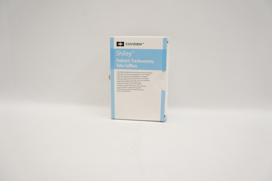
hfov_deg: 67.4
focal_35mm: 27
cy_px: 90
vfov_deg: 47.8
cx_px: 136
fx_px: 204
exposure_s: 1/200
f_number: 6.3
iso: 800
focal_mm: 18
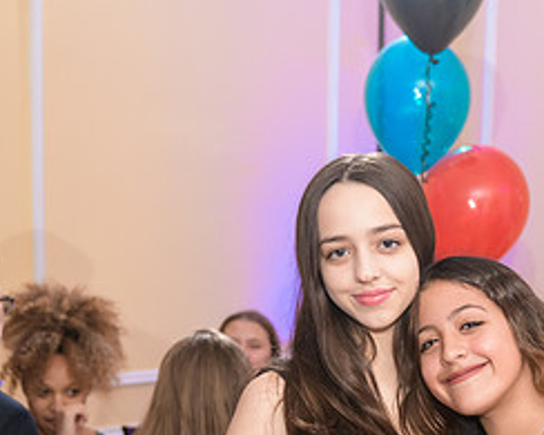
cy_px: 371
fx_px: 1255
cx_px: 468
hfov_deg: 23.9
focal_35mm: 78
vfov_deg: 19.4
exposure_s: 1/125
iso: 1250
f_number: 3.2
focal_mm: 35
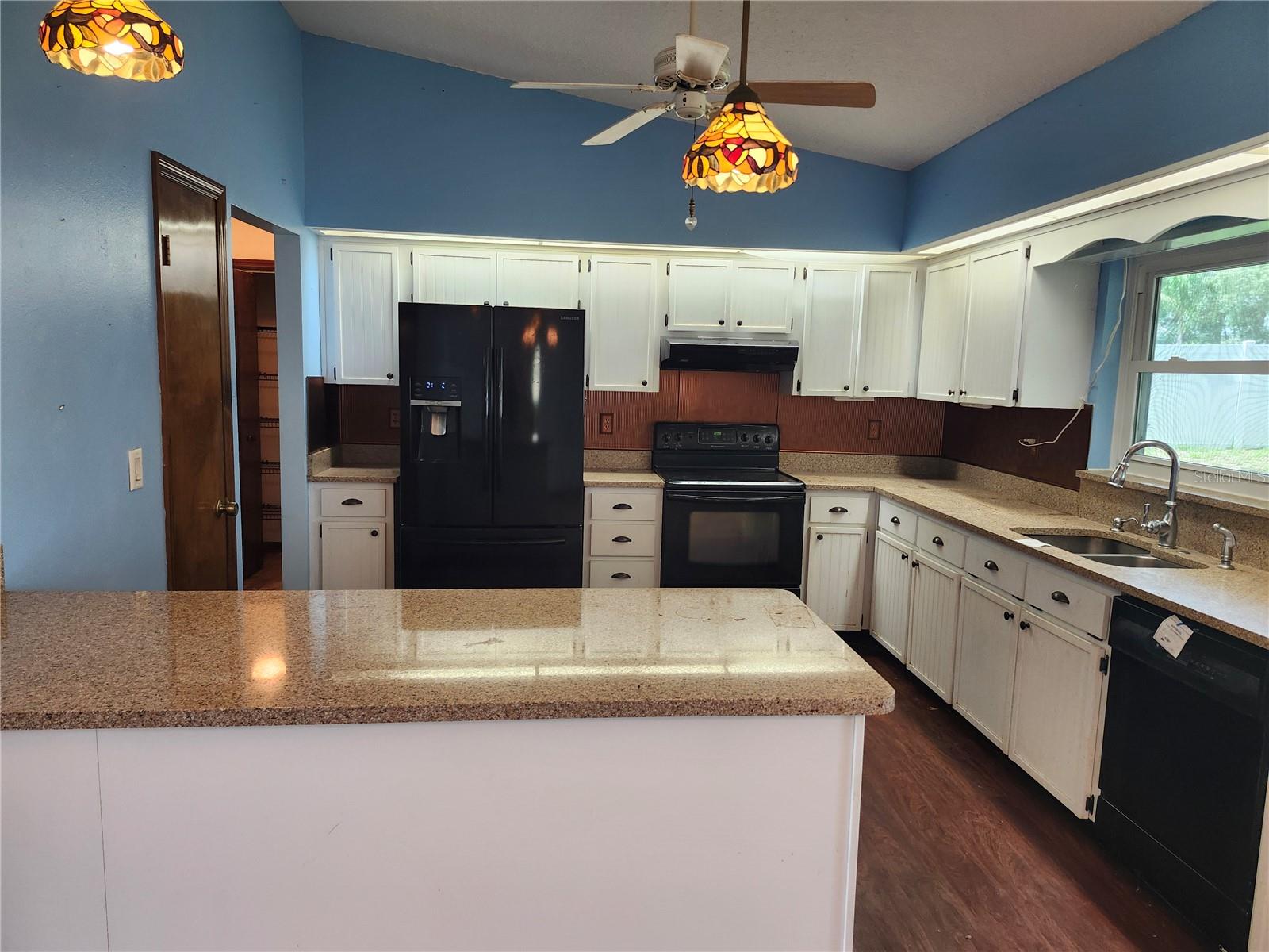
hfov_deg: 73.9
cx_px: 634
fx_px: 843
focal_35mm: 23
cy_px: 476
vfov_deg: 58.9
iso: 250
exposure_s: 1/120
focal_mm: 5.54
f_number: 1.8
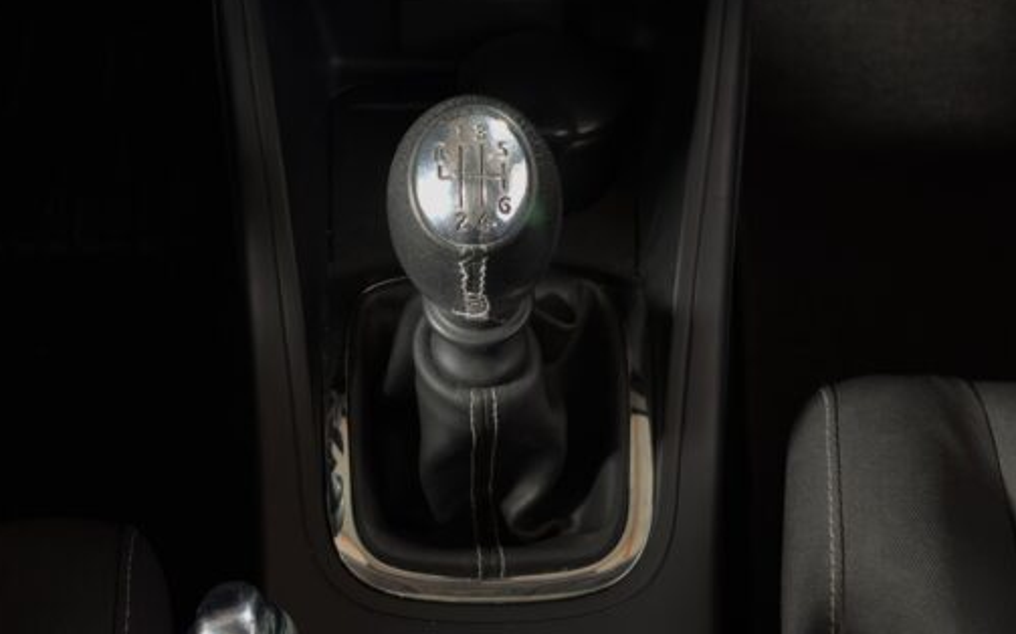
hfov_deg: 39.6
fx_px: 1412
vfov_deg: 25.2
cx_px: 483
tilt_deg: -51.9
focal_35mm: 51
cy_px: 199
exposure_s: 1/20
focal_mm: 5.96
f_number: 1.6
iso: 320
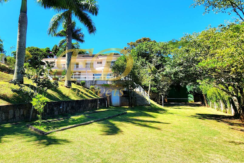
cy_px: 72
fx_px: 115
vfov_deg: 70.2
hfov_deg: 91.8
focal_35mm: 17
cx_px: 95
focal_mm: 2.2
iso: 50
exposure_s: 1/1250
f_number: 2.2
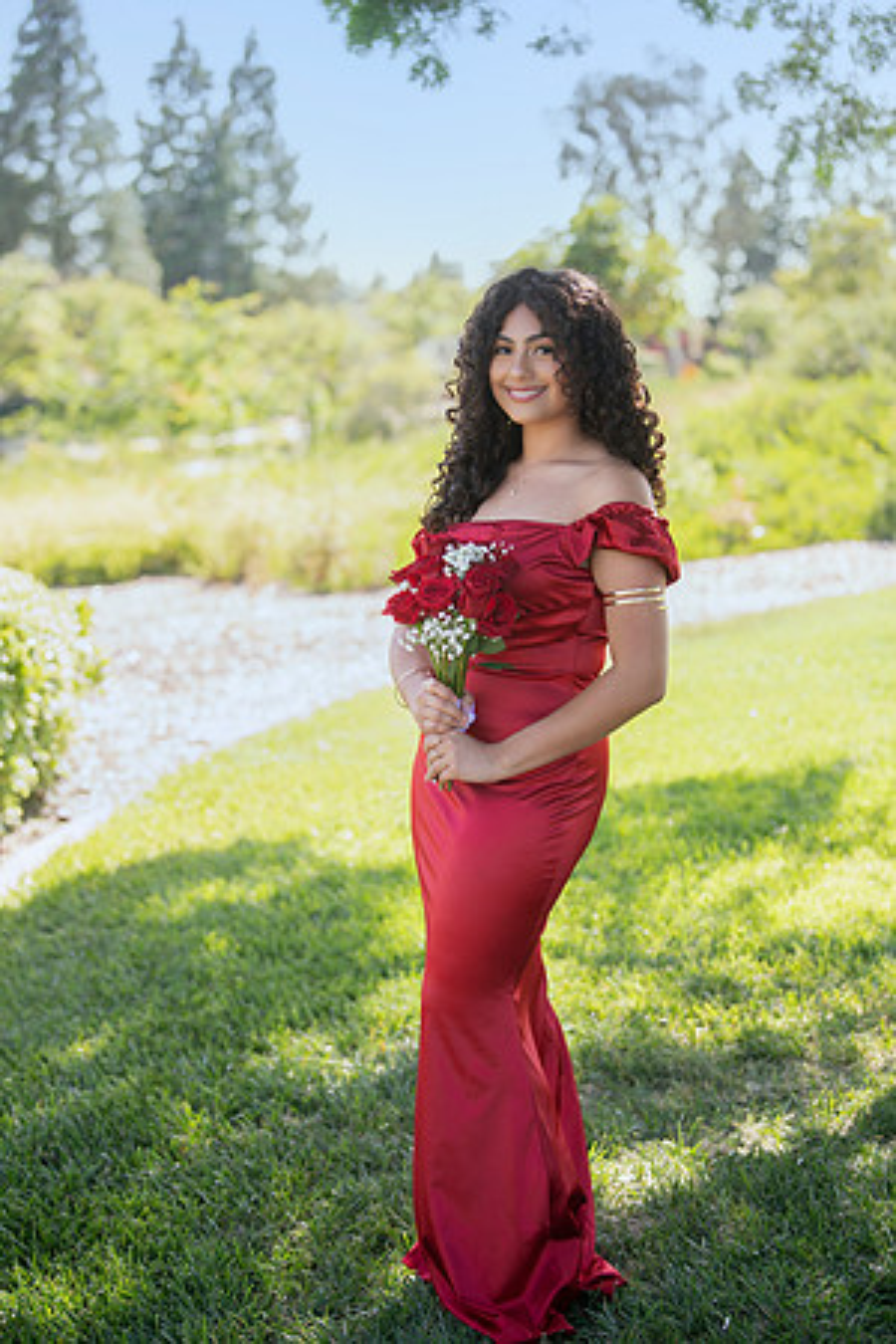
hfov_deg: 19.5
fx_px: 2613
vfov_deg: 28.8
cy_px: 672
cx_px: 448
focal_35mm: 70
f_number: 2.8
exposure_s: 1/400
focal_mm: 70
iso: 200
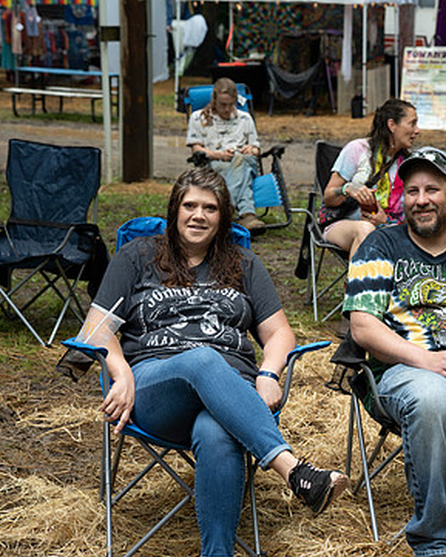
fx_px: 1319
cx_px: 361
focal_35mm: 80
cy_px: 295
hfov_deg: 19.0
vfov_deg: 23.8
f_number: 4.5
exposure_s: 1/320
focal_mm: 53
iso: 500
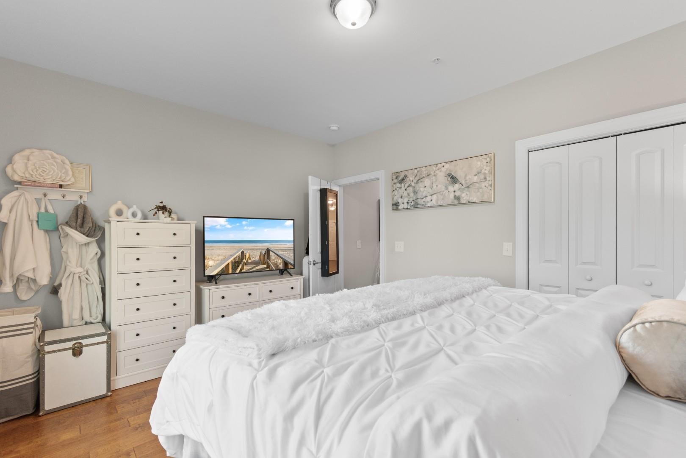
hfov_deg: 100.4
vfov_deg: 77.3
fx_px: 286
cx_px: 343
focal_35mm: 15
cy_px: 229
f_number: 4.5
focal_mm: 10
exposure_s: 1/6
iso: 100
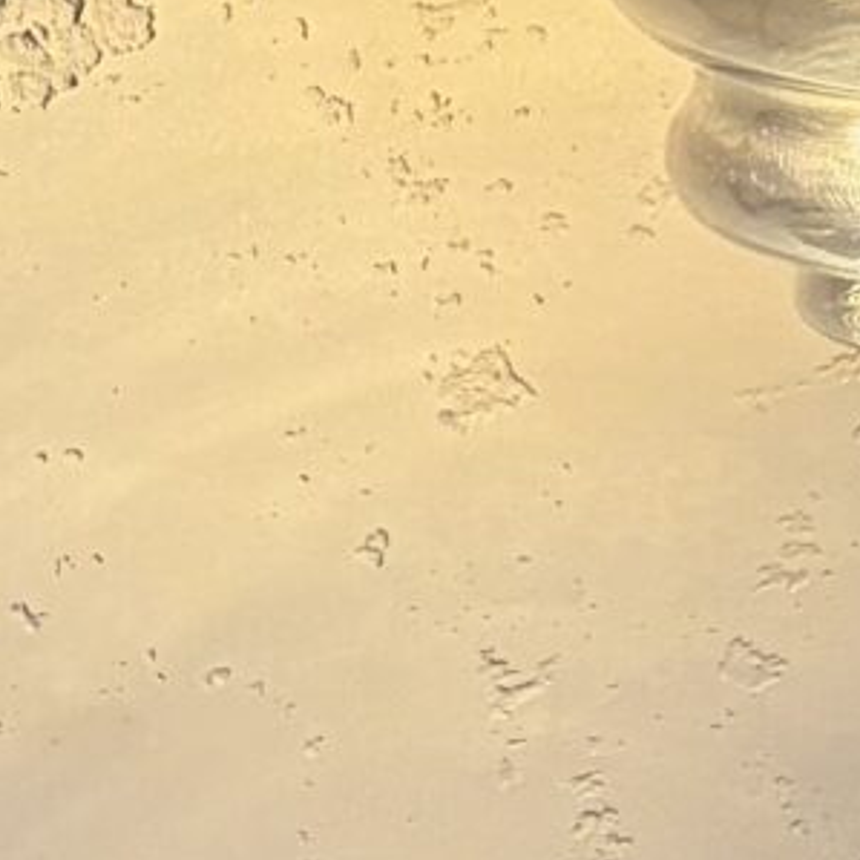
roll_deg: -2.1
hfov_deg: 8.7
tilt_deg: -8.1
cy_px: -351
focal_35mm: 197
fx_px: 5537
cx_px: -371
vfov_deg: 8.7
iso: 320
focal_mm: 5.96
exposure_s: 1/50
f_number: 1.6
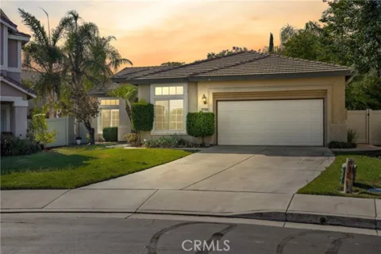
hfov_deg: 54.4
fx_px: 370
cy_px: 127
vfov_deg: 37.9
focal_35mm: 35
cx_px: 190
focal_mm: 35
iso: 100
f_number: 9
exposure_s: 1/125
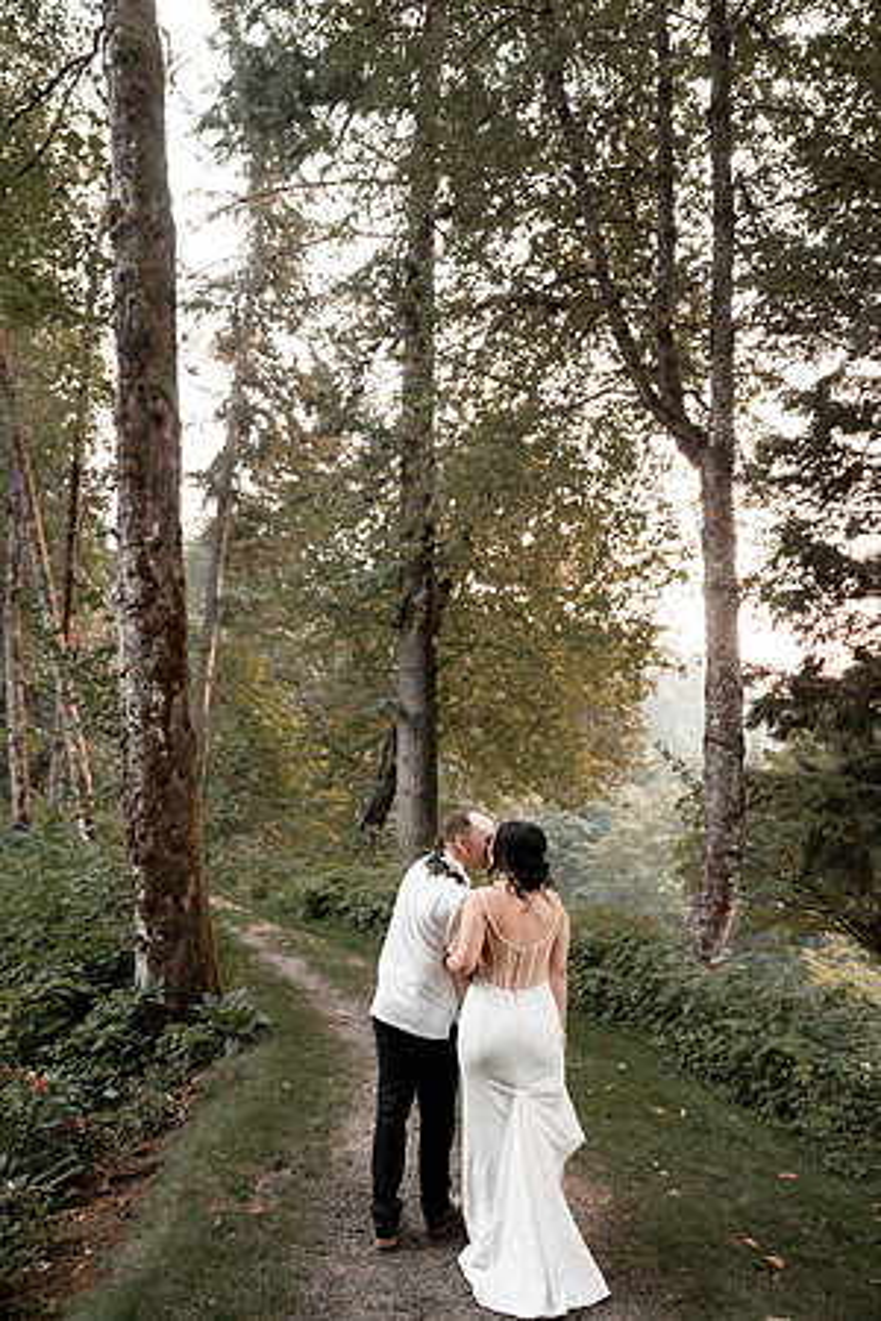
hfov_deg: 49.6
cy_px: 660
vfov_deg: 69.4
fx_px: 954
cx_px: 440
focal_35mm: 26
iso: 1250
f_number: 2.8
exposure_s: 1/640
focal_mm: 26
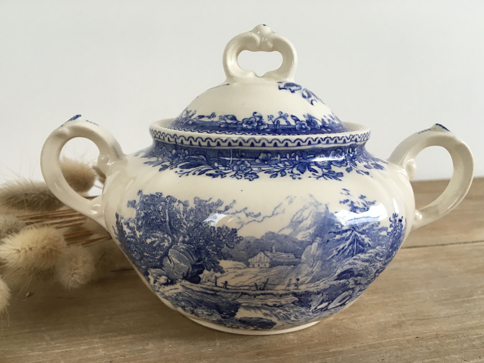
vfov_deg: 41.7
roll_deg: -0.6
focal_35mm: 34
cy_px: 210
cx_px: 219
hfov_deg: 53.9
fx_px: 475
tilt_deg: -11.3
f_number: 2.2
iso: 32
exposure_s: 1/33
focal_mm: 4.15
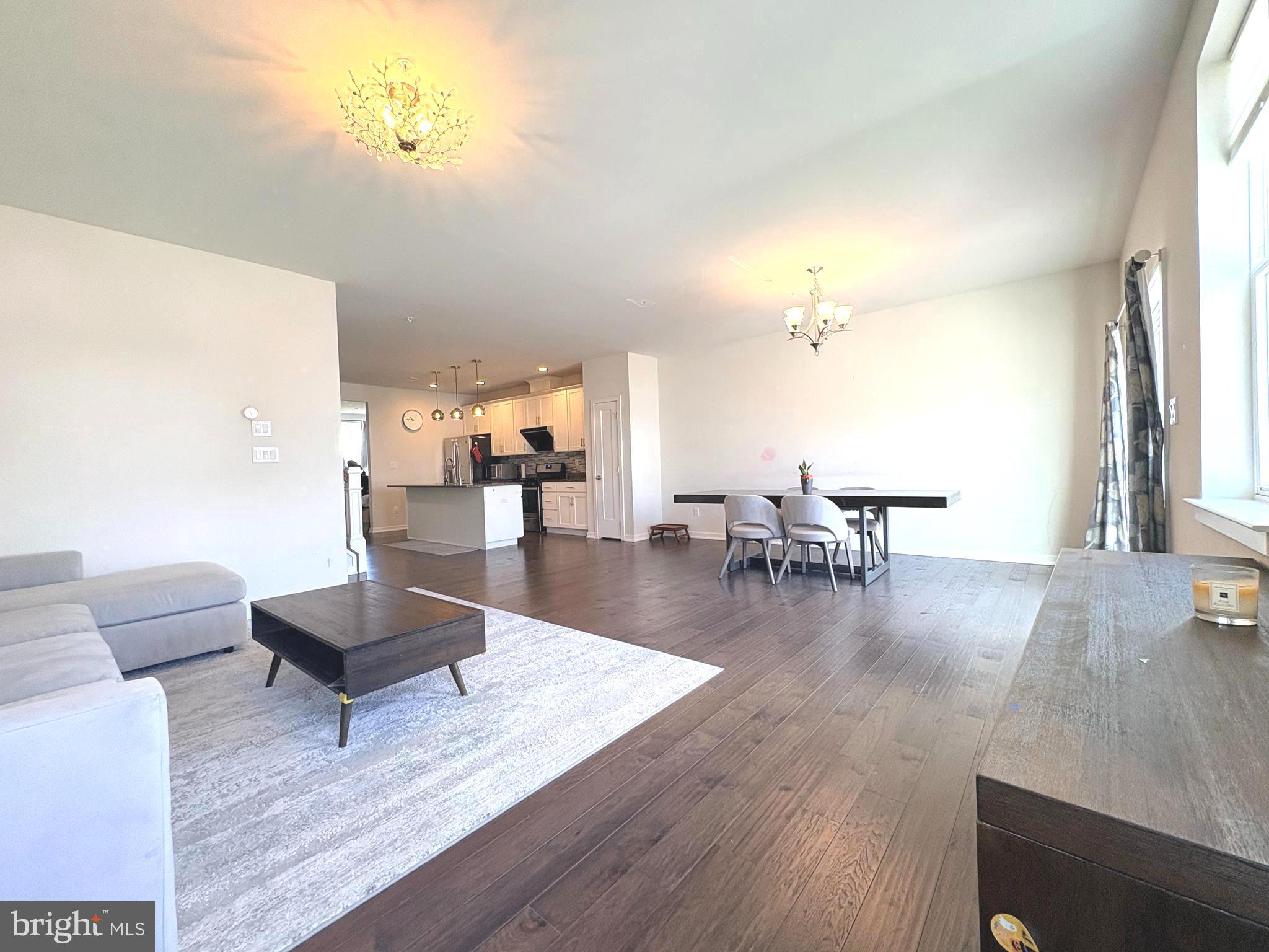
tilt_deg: +0.2
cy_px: 476
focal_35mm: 14
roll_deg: +1.9
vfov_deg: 85.7
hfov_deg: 102.1
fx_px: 513
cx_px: 634
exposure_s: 1/120
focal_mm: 2.22
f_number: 2.2
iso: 160
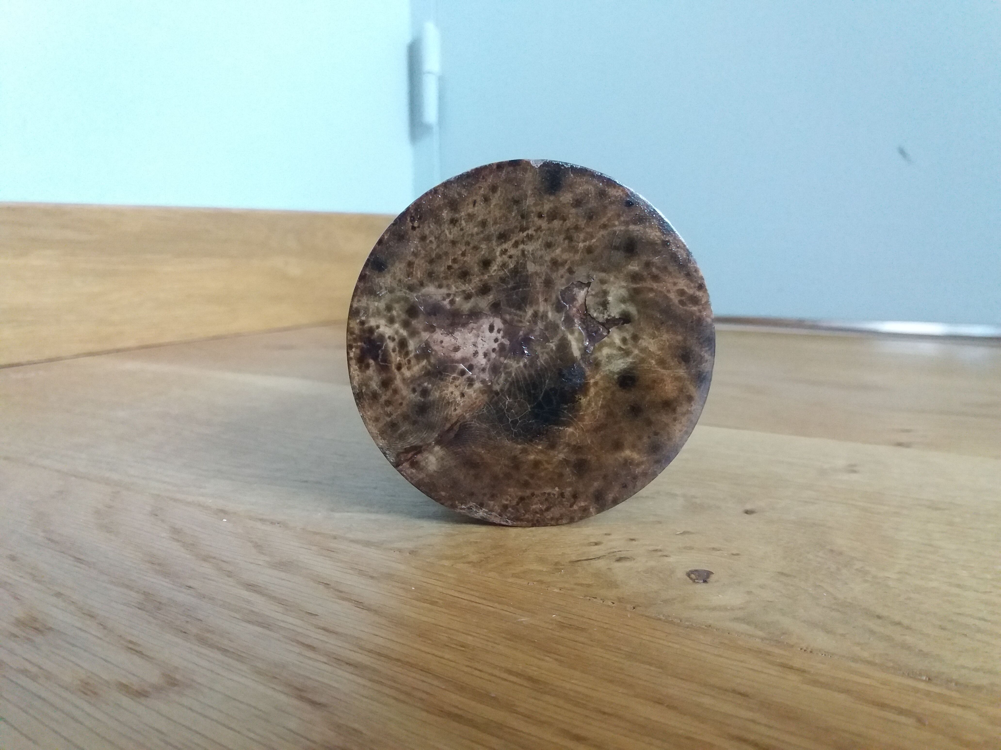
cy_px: 375
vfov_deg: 49.7
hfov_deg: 63.4
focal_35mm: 28
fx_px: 810
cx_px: 500
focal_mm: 3.7
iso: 400
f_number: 1.9
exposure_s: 1/17
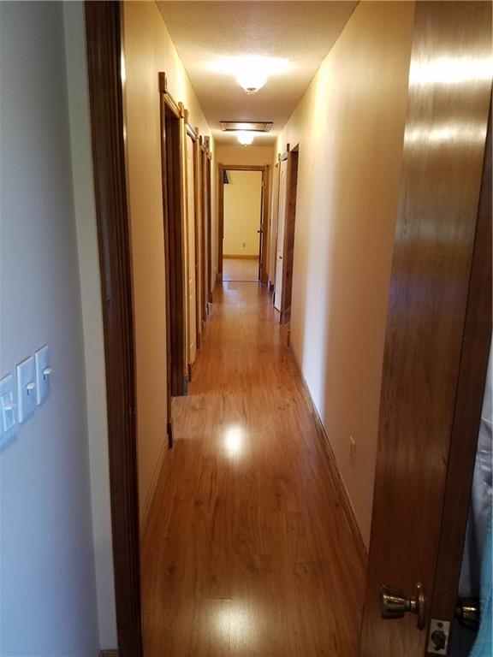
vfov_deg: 67.3
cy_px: 328
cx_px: 246
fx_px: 494
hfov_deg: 53.1
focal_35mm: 26
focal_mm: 4.2
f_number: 1.7
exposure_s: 1/30
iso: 160
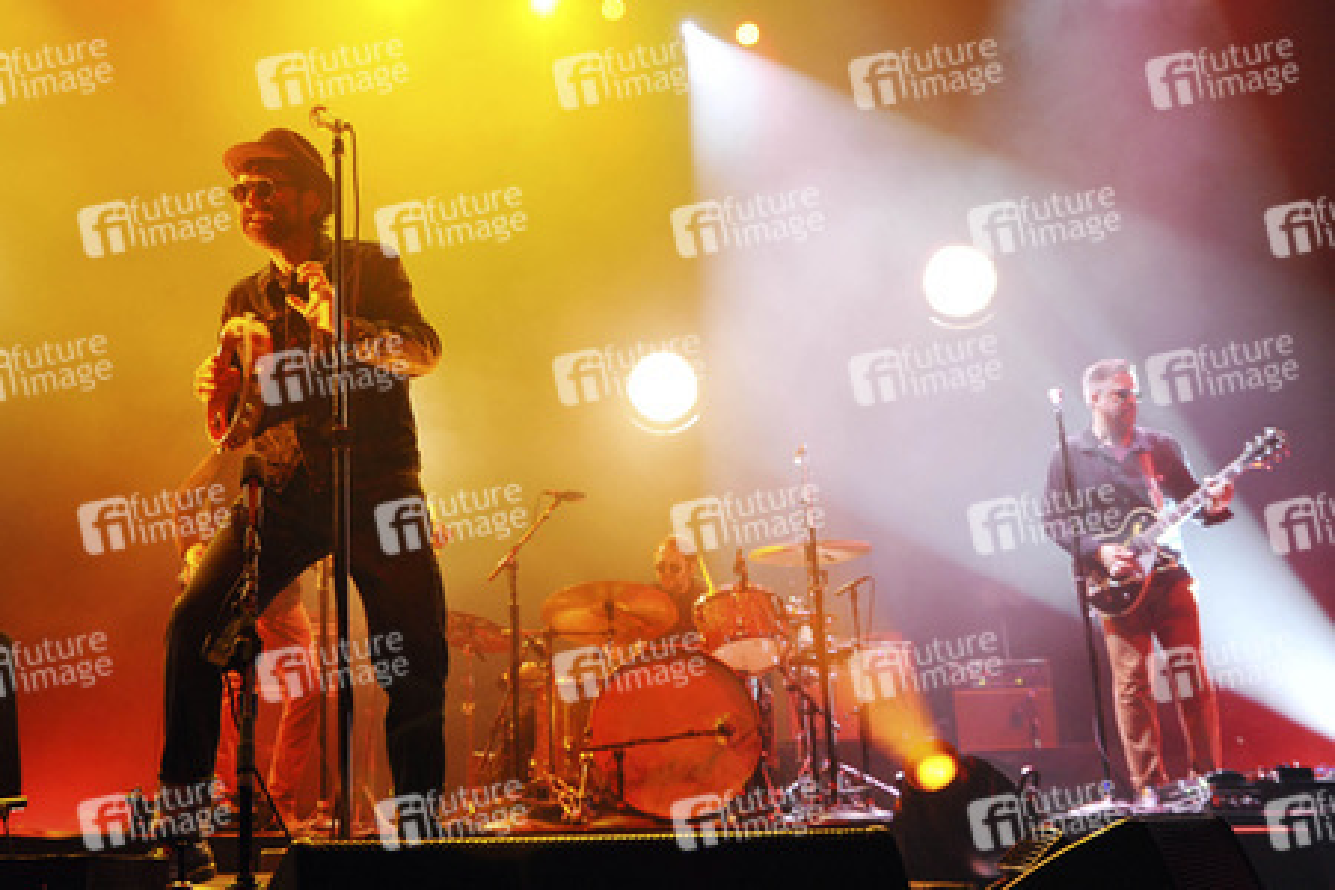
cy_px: 445
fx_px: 1112
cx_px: 668
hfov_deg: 61.9
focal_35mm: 30
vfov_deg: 43.6
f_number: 4
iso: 1600
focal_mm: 30
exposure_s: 1/200
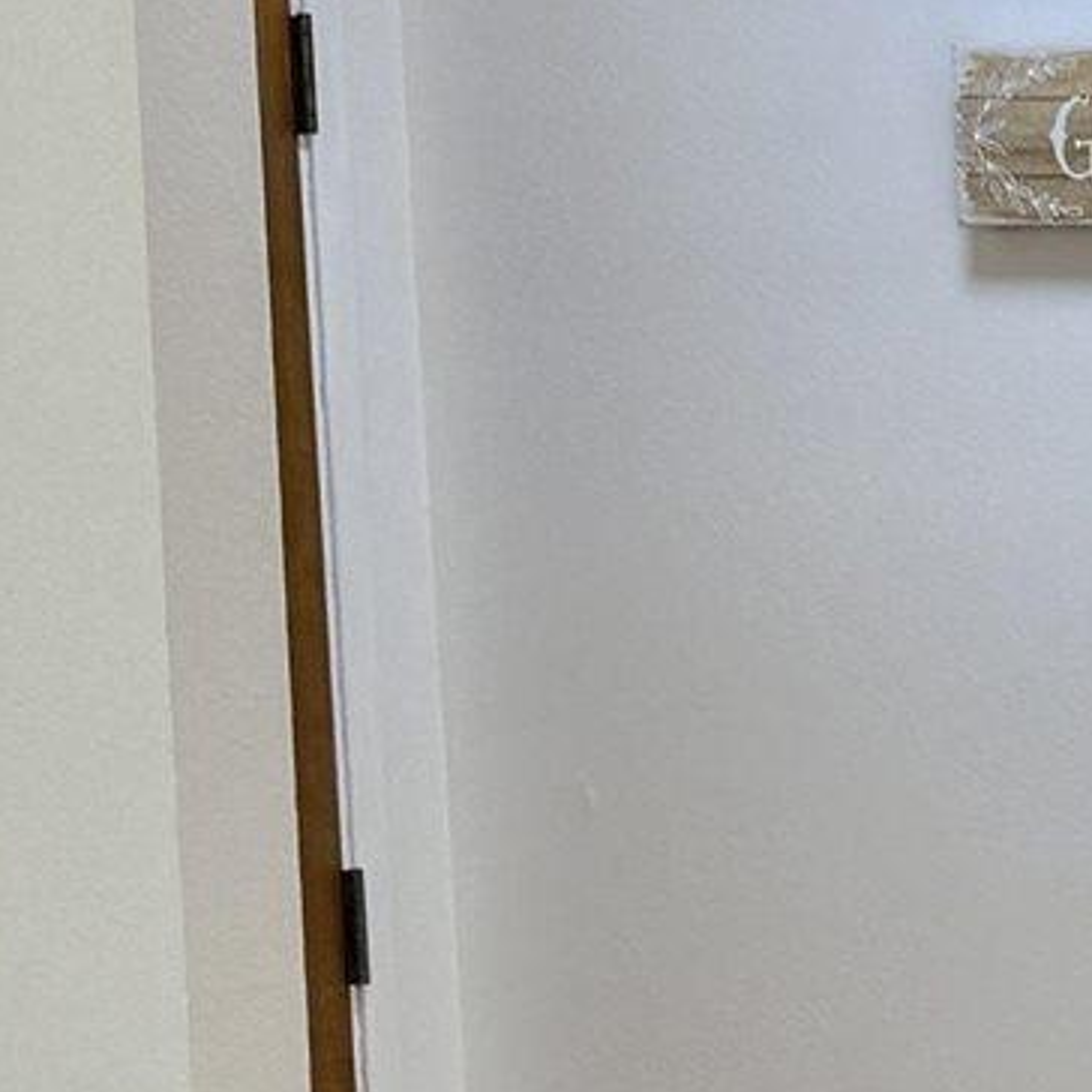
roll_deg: +0.3
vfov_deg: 9.6
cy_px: 1311
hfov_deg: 8.7
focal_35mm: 179
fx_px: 6389
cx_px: 2802
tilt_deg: -6.5
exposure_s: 1/166
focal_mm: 6.76
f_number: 1.78
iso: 80
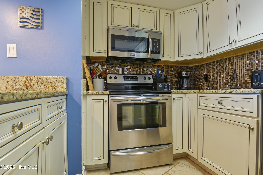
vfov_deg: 67.4
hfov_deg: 90.0
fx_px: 132
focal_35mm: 18
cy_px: 88
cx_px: 132
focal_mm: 18
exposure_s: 2.5
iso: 100
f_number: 9
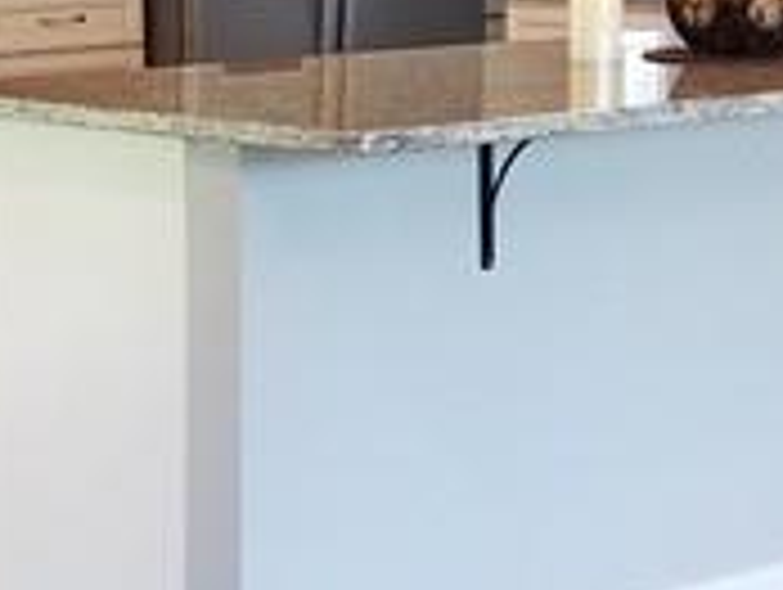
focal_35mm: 153
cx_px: 986
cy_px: -14
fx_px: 3466
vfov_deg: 9.6
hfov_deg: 12.5
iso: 125
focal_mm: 4.2
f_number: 1.7
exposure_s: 1/60
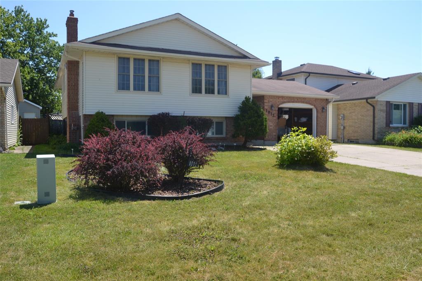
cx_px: 211
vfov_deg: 43.6
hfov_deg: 61.9
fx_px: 352
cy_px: 140
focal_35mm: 30
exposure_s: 1/200
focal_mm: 20
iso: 100
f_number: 7.1
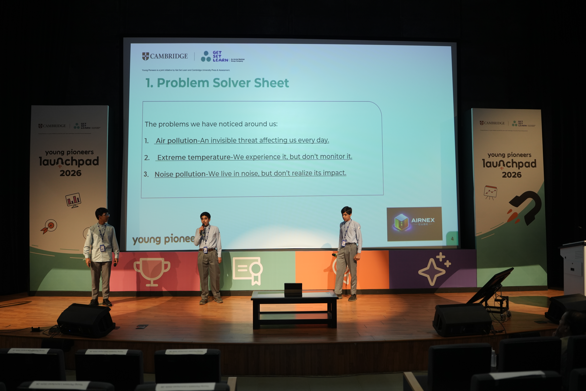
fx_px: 456
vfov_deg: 46.4
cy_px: 196
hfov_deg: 65.5
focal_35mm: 28
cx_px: 293
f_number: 2
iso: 1000
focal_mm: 28
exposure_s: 1/250
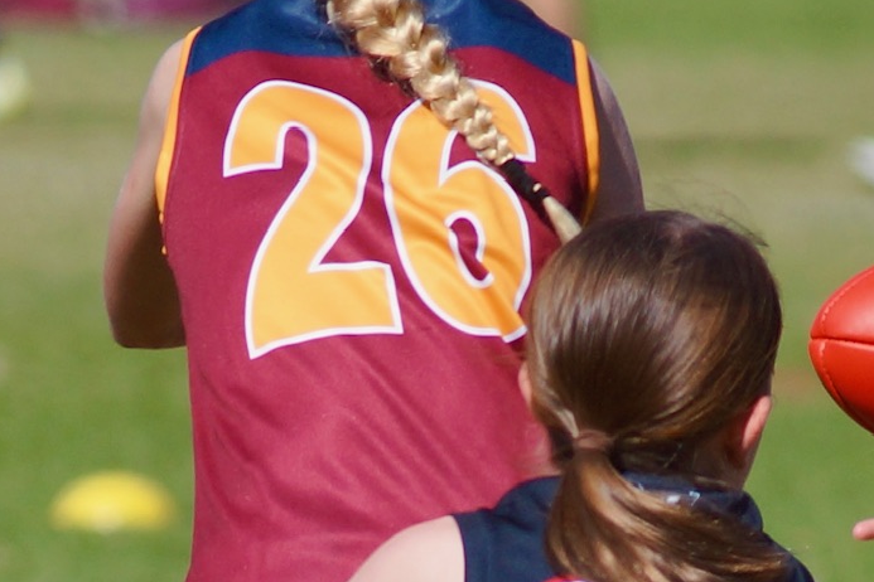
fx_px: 24203
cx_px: 694
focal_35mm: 997
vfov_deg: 1.4
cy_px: 542
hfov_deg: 2.1
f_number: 4.5
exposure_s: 1/1250
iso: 100
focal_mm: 200
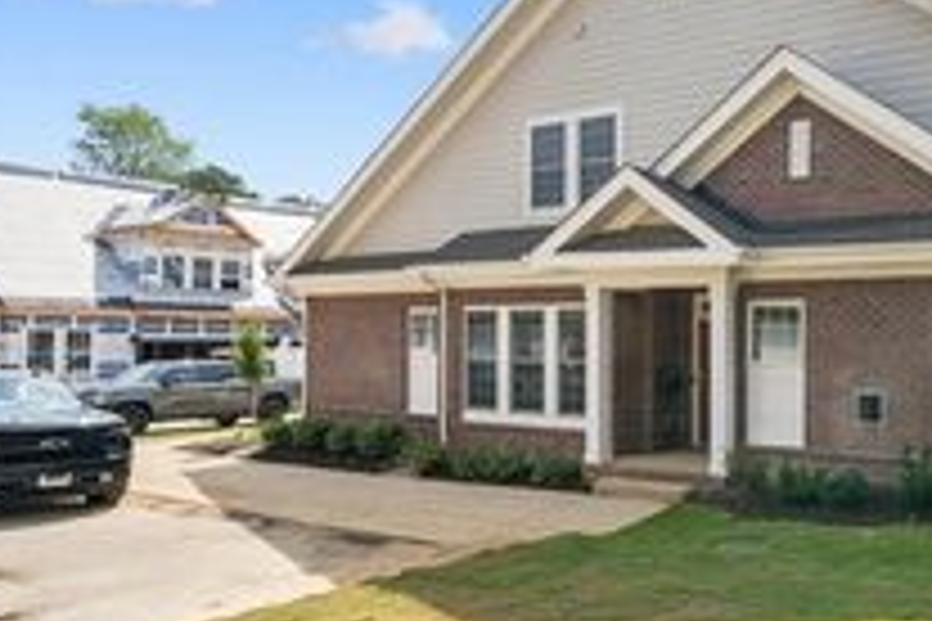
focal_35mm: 29
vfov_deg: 44.0
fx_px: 751
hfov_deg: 55.1
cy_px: 182
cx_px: 842
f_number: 8
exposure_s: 1/500
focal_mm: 12
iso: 250
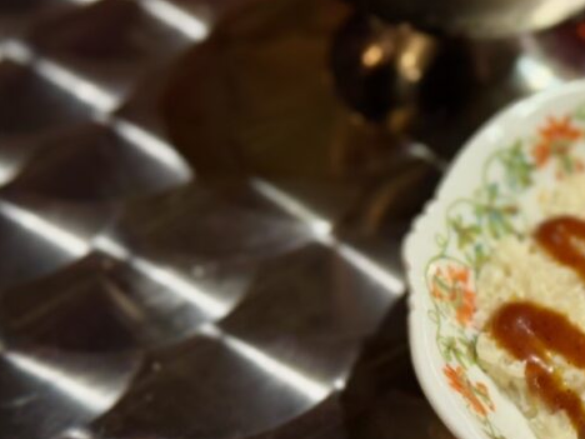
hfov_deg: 18.2
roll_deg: -1.3
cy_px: 156
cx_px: 596
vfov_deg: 14.1
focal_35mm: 105
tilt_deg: -40.4
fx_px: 1774
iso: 160
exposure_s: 1/100
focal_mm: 6.76
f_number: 1.78
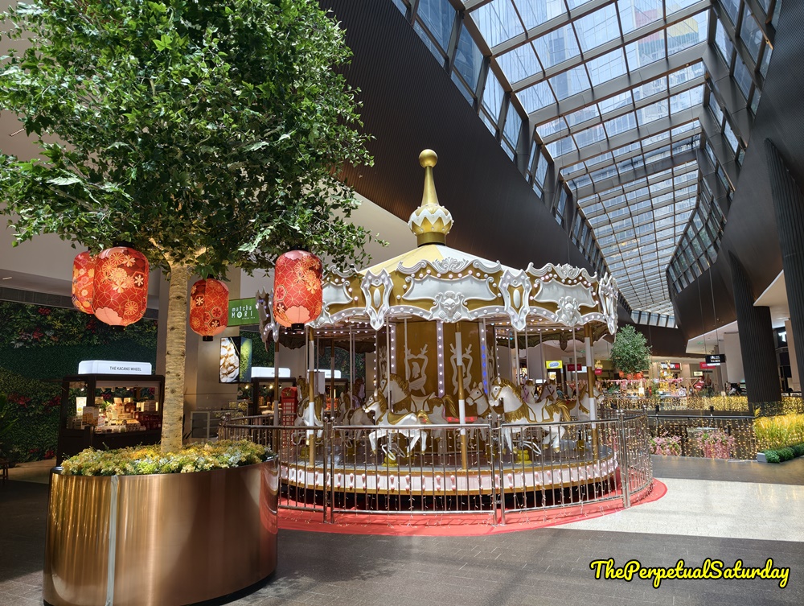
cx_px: 402
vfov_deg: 59.0
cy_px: 303
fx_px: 535
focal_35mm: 23
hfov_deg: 73.8
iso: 60
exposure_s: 1/100
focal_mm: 6.25
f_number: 1.68
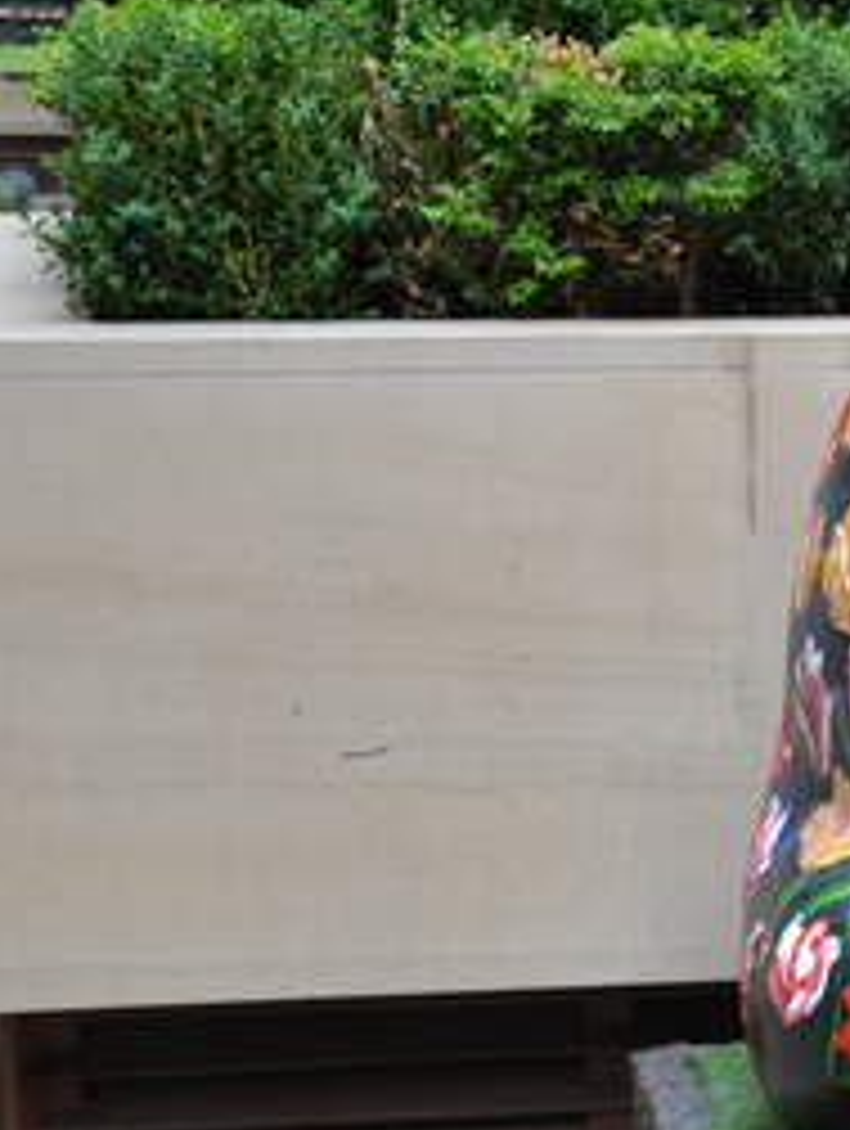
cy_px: 484
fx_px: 5029
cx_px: 1286
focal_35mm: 154
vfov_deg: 12.8
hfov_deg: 9.4
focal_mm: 42
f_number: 4.8
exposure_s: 1/30
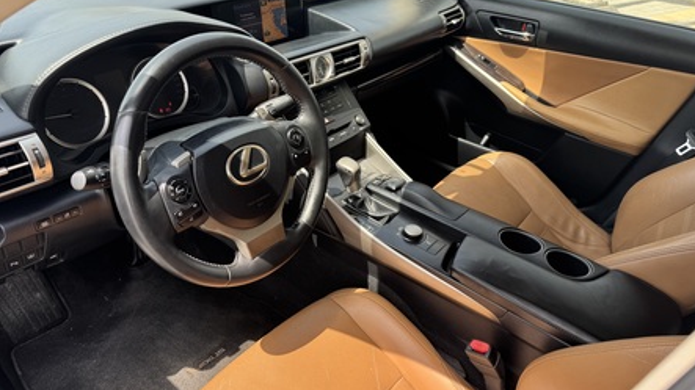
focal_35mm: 27
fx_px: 497
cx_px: 357
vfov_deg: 42.8
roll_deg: -6.5
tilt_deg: -35.4
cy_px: 211
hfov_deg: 69.9
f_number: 1.78
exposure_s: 1/598
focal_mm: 6.76
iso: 80
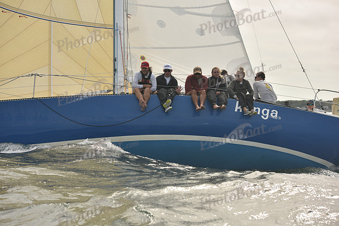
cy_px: 113
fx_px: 801
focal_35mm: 85
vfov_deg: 16.1
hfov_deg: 23.9
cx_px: 170
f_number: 5
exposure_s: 1/1000
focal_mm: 85
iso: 320
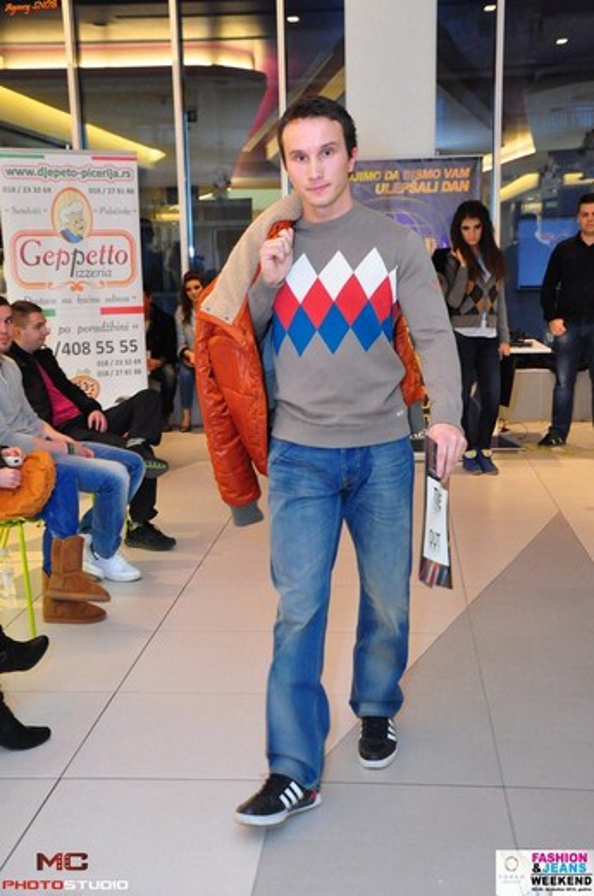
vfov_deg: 43.7
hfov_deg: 29.8
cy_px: 448
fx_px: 1117
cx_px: 297
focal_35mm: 45
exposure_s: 1/60
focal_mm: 30
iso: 2000
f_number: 4.5
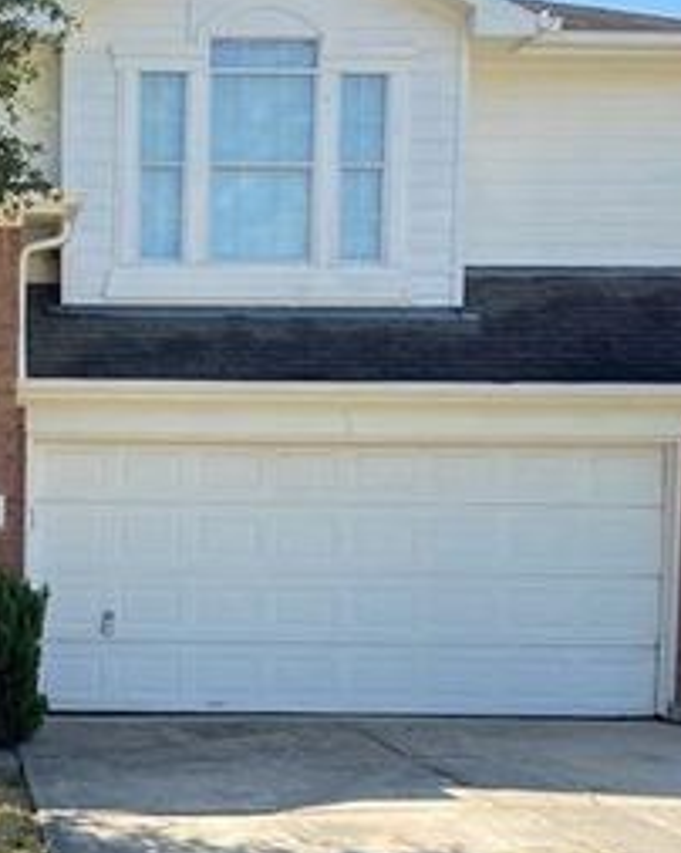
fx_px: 1690
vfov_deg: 28.0
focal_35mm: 67
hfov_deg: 22.0
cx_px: 13
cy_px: 612
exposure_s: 1/1245
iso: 32
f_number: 1.8
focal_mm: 4.25
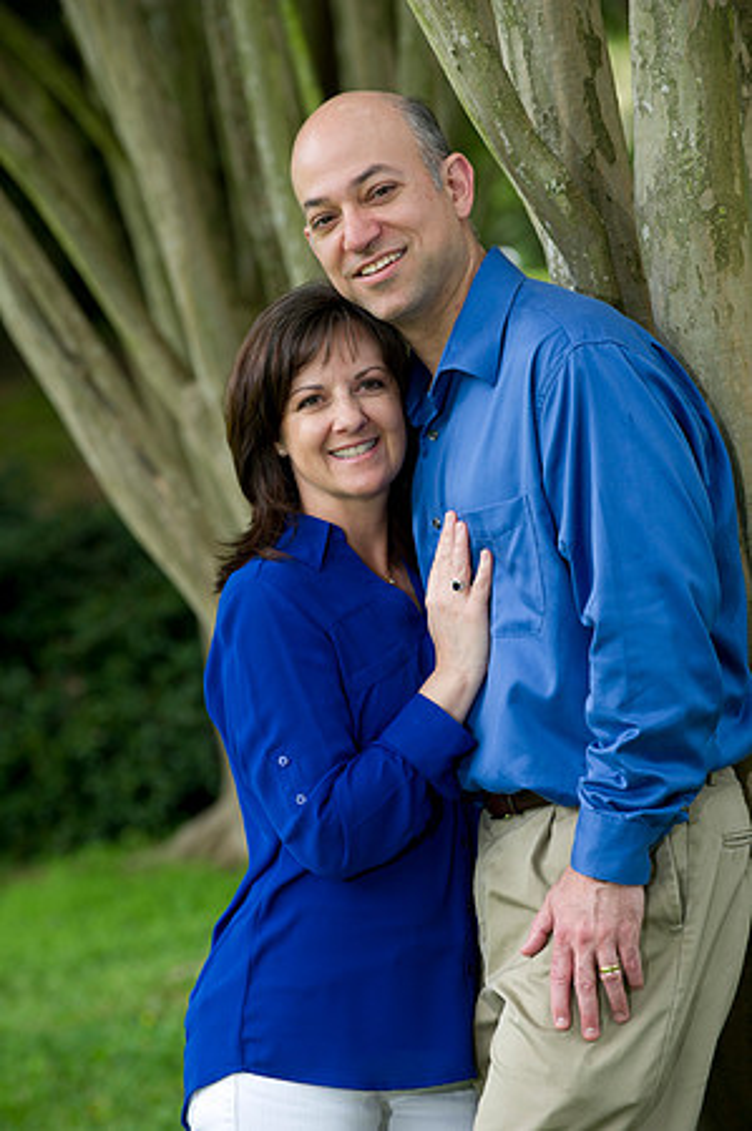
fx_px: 5496
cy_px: 566
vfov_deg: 11.8
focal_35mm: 175
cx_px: 376
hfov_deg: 7.8
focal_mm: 175
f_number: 5
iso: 320
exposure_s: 1/100
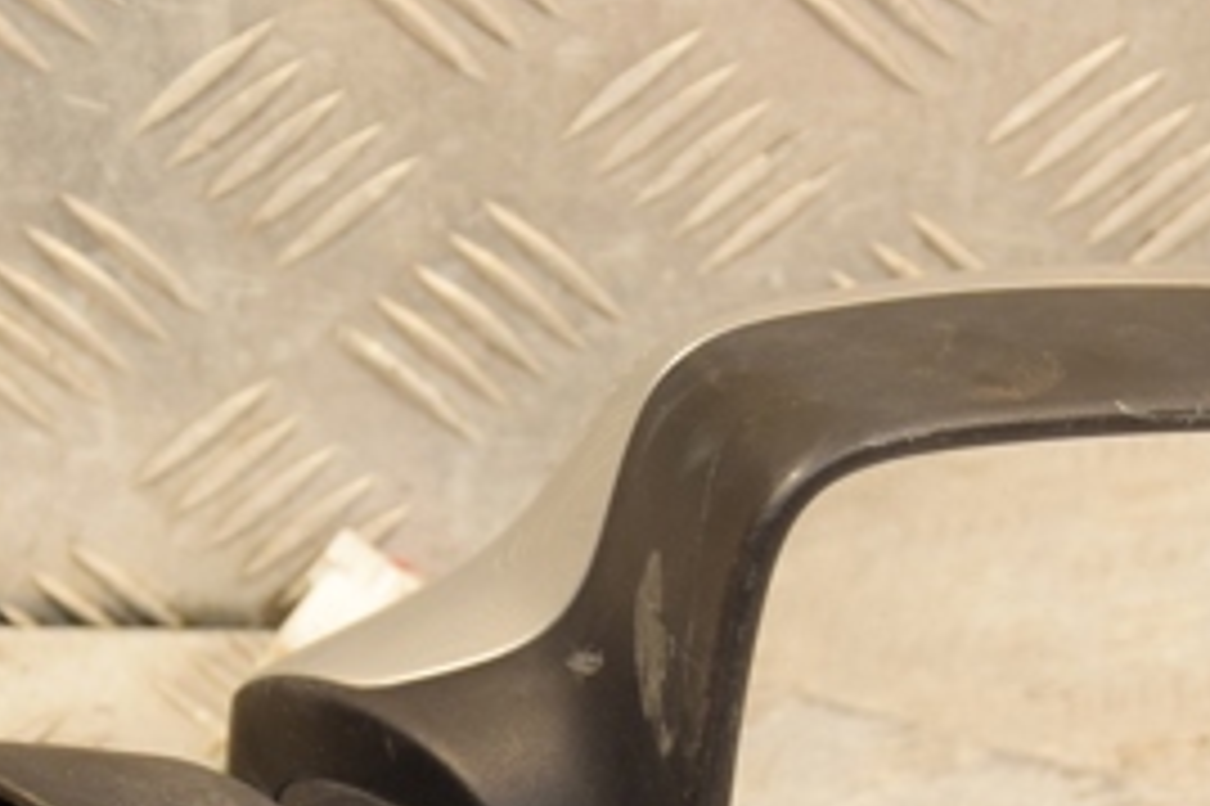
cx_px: 756
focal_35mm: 207
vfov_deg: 6.6
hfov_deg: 9.9
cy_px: 698
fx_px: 6953
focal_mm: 58
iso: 800
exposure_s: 1/200
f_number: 5.3
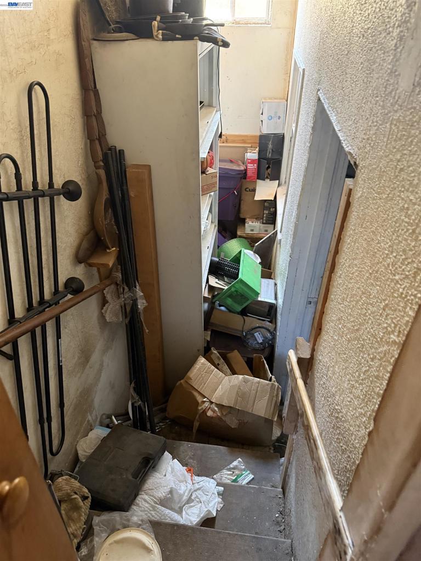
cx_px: 210
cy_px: 280
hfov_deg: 56.8
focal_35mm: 24
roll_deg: -1.0
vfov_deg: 71.6
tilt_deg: -35.8
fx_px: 389
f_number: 1.78
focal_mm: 6.76
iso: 800
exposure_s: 1/41
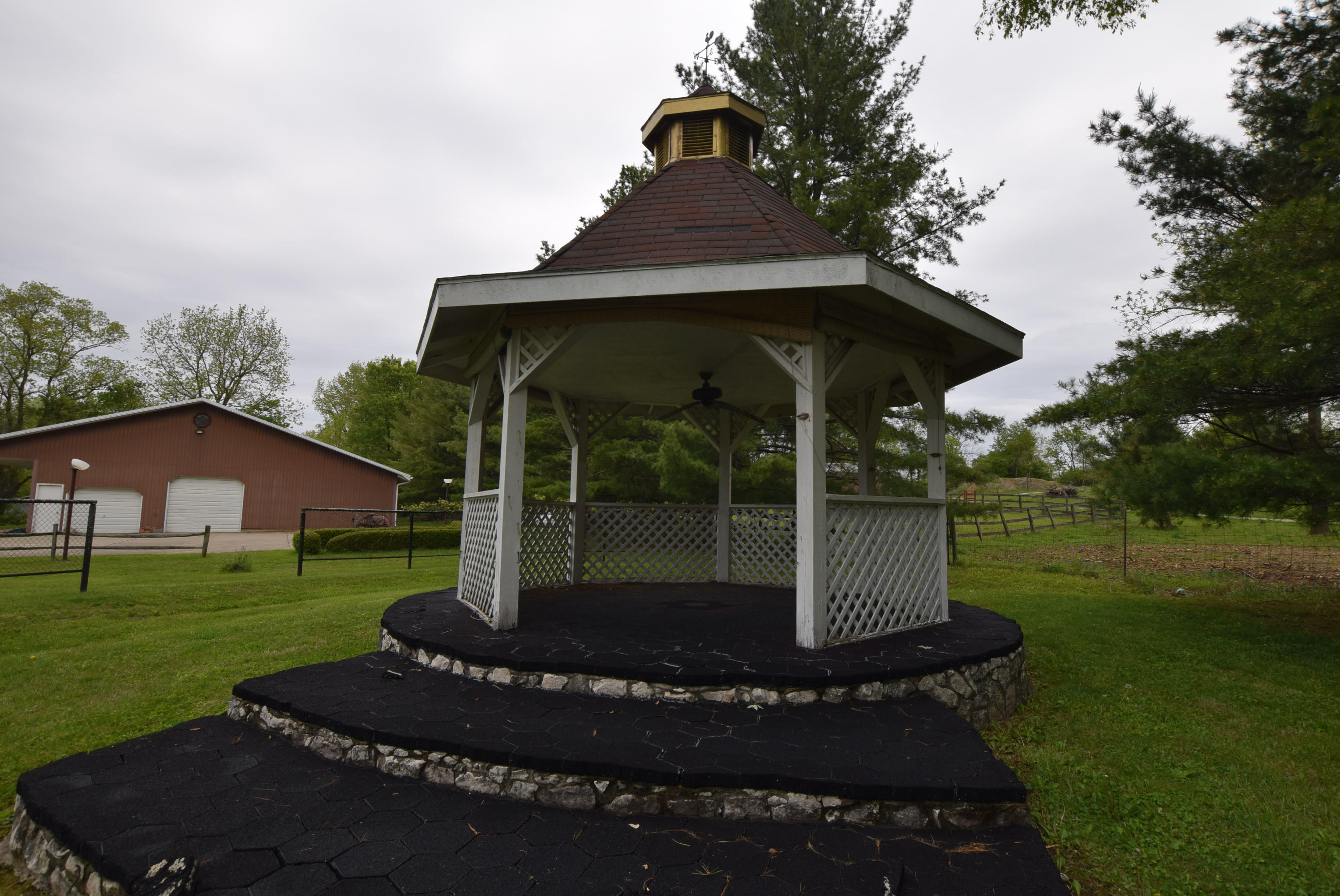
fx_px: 643
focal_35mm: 17
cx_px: 670
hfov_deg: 92.4
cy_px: 448
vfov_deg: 69.8
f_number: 9
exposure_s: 1/320
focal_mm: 11.5
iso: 200
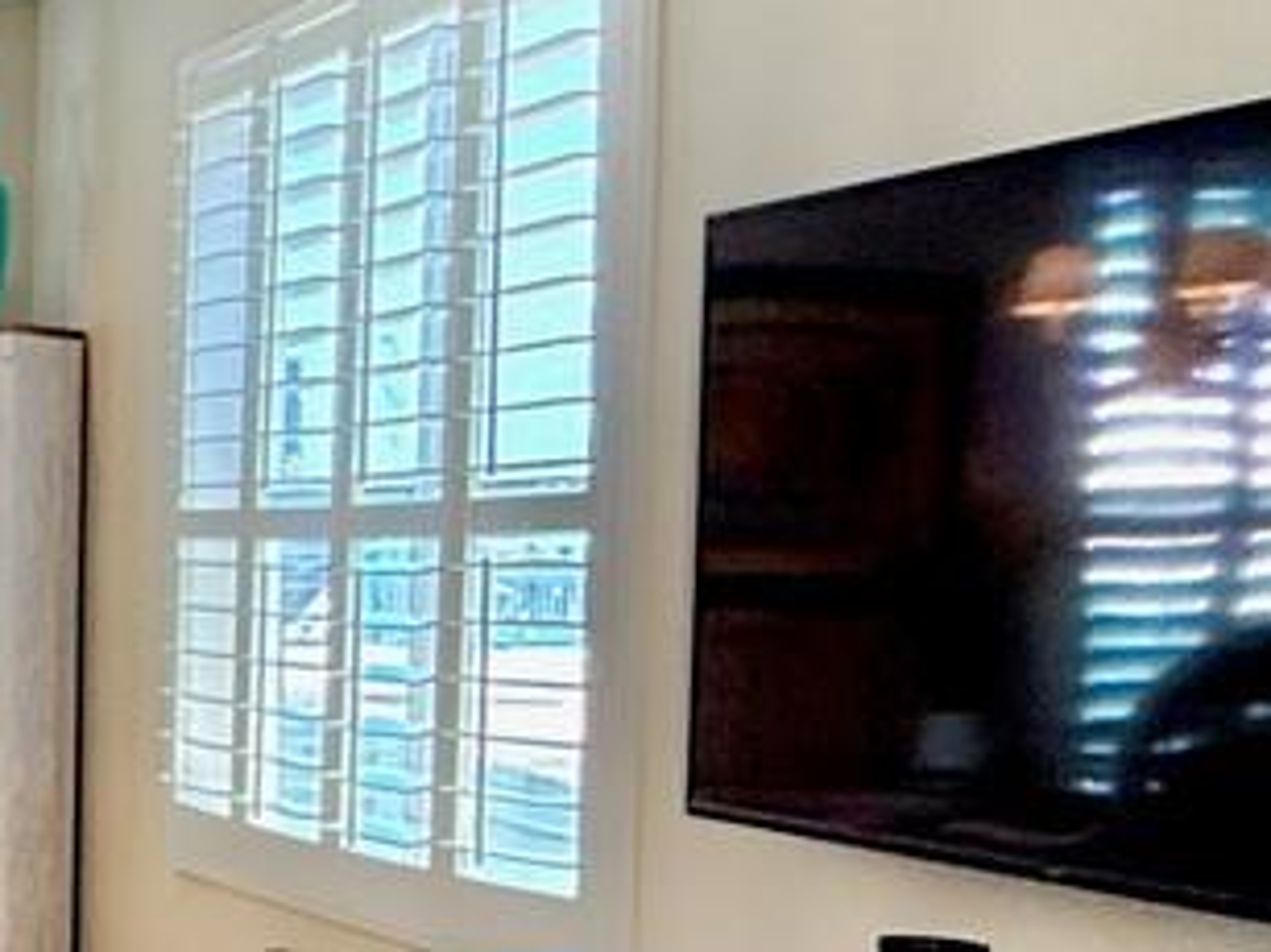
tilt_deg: -2.5
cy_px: 687
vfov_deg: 20.0
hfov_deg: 21.3
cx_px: -762
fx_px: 2679
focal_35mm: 73
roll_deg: -0.3
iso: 80
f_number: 2.2
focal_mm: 2.22
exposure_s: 1/120
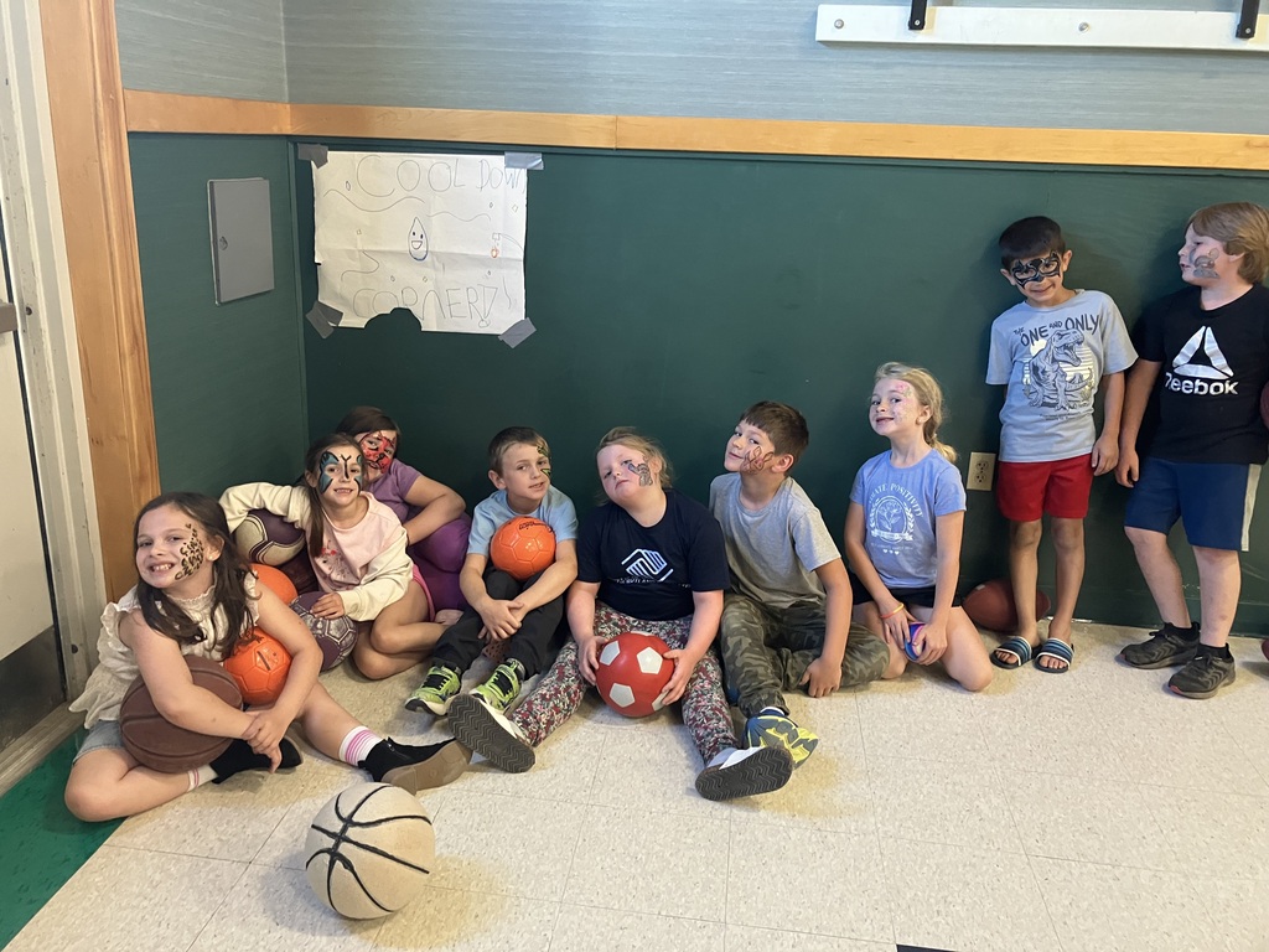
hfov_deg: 63.4
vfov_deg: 49.7
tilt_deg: -15.6
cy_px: 476
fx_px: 1026
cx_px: 634
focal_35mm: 28
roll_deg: -2.2
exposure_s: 1/40
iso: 250
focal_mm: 3.99
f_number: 1.8
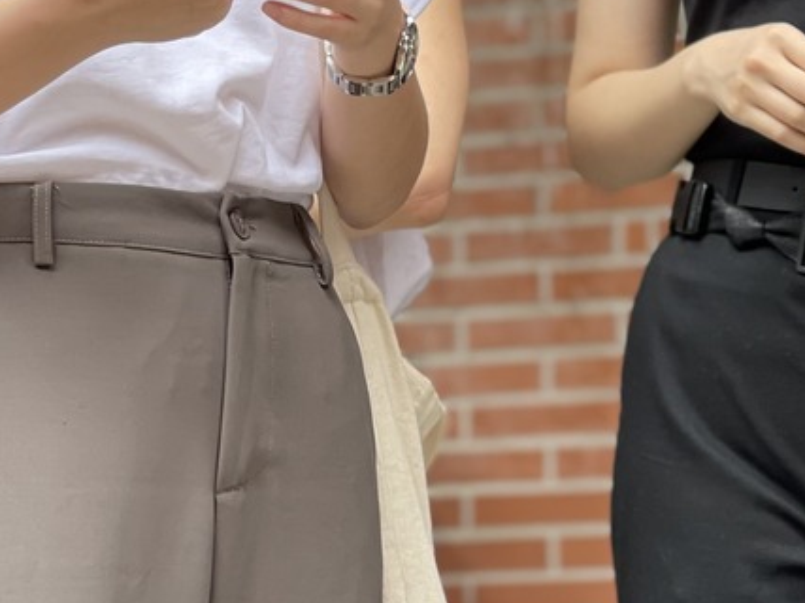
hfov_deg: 10.9
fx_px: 4185
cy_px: -217
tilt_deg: +10.2
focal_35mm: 180
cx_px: 709
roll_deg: +2.6
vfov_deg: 8.1
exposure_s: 1/121
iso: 50
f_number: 2.2
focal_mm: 7.5
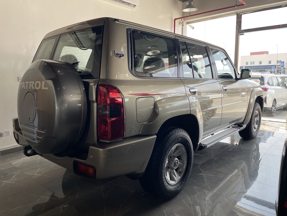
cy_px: 108
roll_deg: +0.8
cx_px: 144
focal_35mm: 26
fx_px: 216
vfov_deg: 53.1
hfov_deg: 67.3
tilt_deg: -8.3
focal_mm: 4.2
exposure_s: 1/339
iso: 32
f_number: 1.6
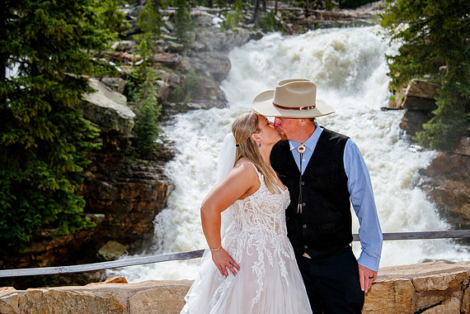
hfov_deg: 33.9
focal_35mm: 59
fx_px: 770
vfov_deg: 23.0
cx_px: 238
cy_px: 159
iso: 250
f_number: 5
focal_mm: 58
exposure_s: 1/640
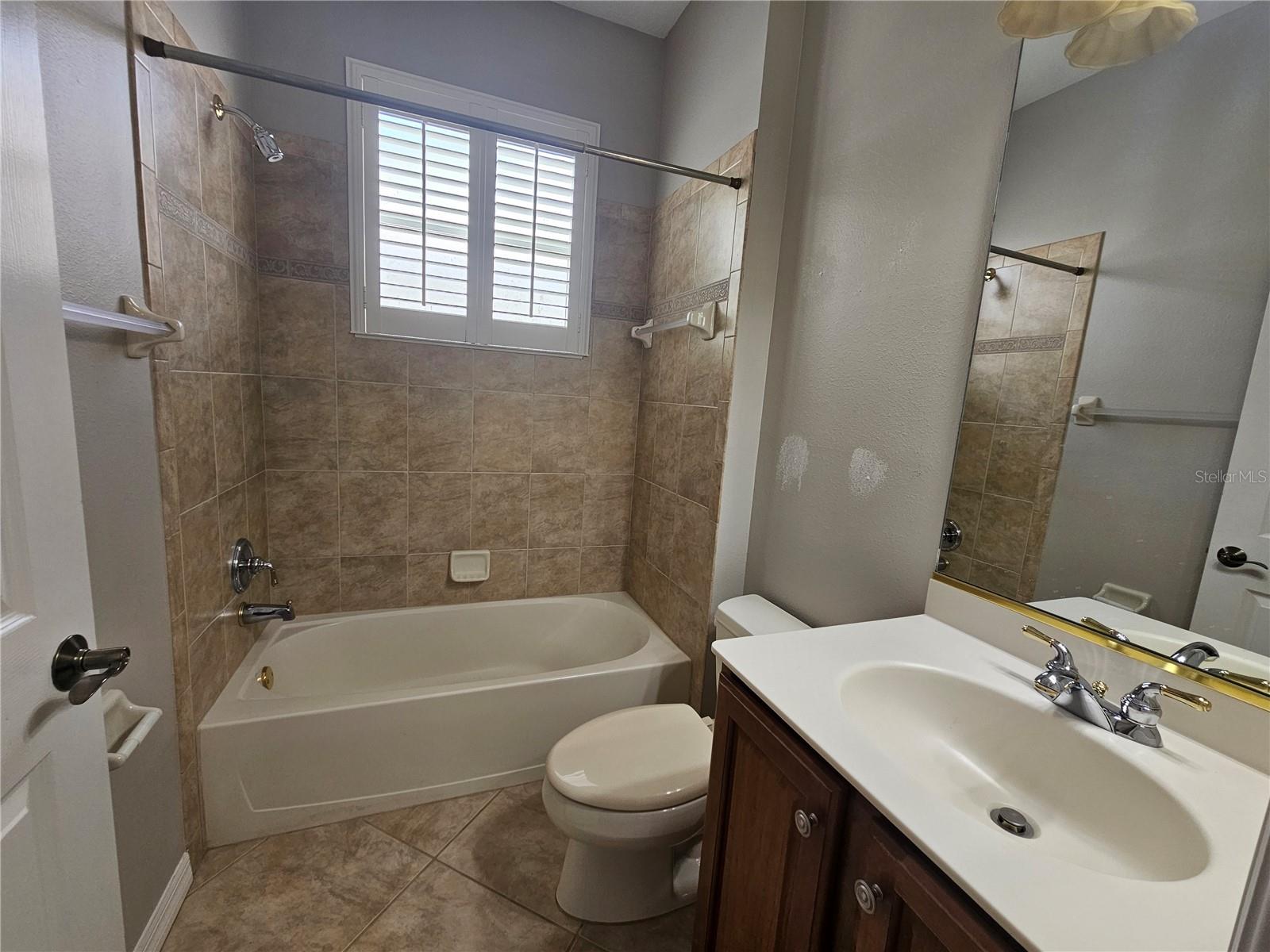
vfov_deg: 89.9
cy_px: 476
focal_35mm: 13
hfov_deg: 106.2
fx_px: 477
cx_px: 635
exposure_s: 1/60
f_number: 2.2
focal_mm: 2.2
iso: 100
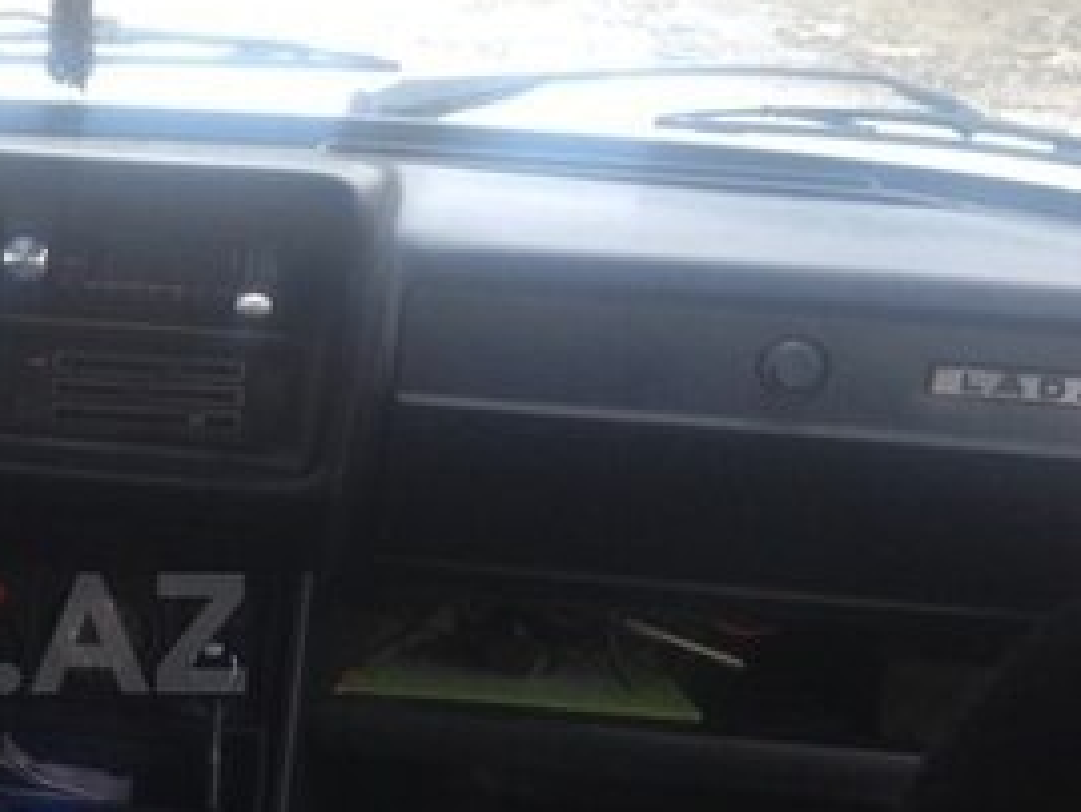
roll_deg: -1.5
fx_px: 2531
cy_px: 633
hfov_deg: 22.5
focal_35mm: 81
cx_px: -165
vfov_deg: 18.1
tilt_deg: -23.6
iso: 64
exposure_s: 1/20
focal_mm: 4.12
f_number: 2.4
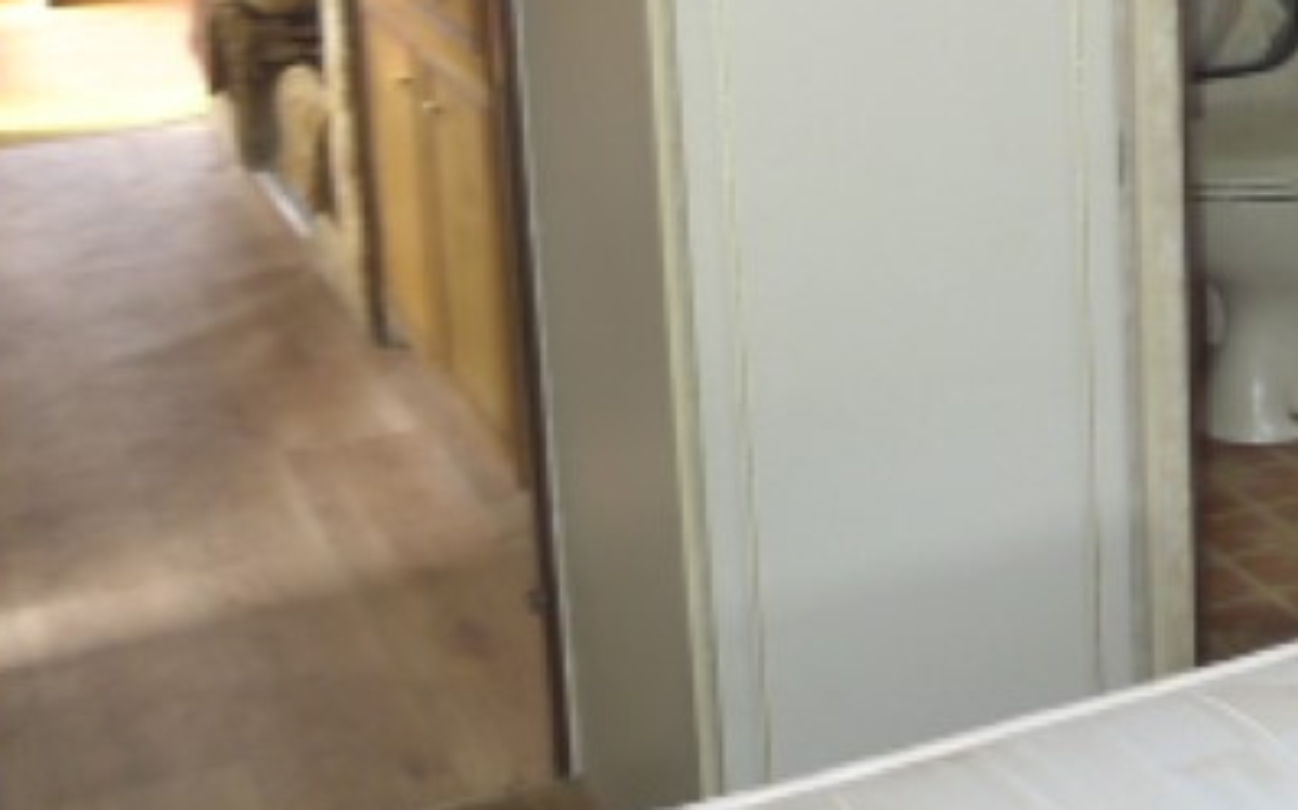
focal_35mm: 71
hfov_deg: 27.5
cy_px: -91
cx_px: 1267
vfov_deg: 17.7
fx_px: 2511
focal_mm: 5.1
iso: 400
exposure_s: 1/40
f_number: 2
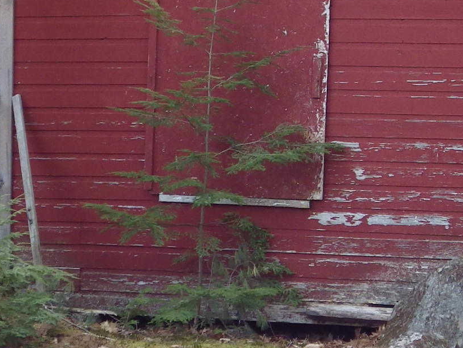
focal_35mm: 216
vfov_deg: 6.9
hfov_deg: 9.2
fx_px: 2890
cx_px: 279
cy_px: 40
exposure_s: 1/60
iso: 100
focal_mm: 10.7
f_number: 4
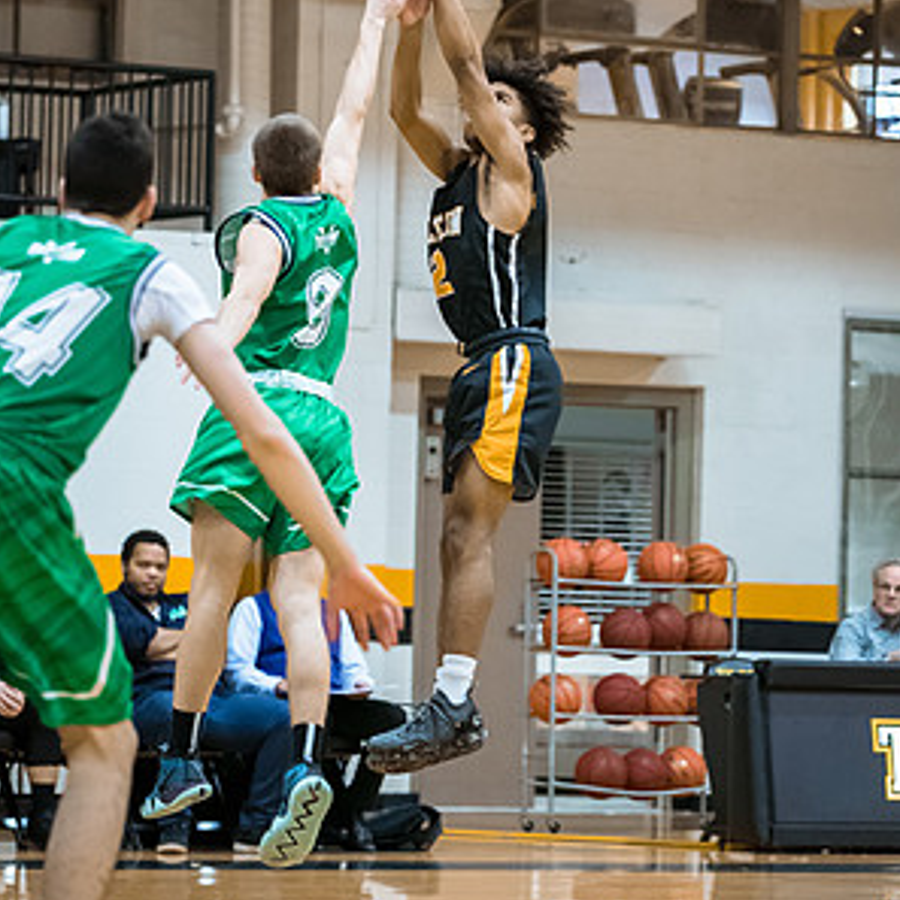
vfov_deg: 8.6
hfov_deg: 8.6
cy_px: 412
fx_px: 5971
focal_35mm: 203
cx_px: 452
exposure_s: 1/400
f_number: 2.8
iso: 3200
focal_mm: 105
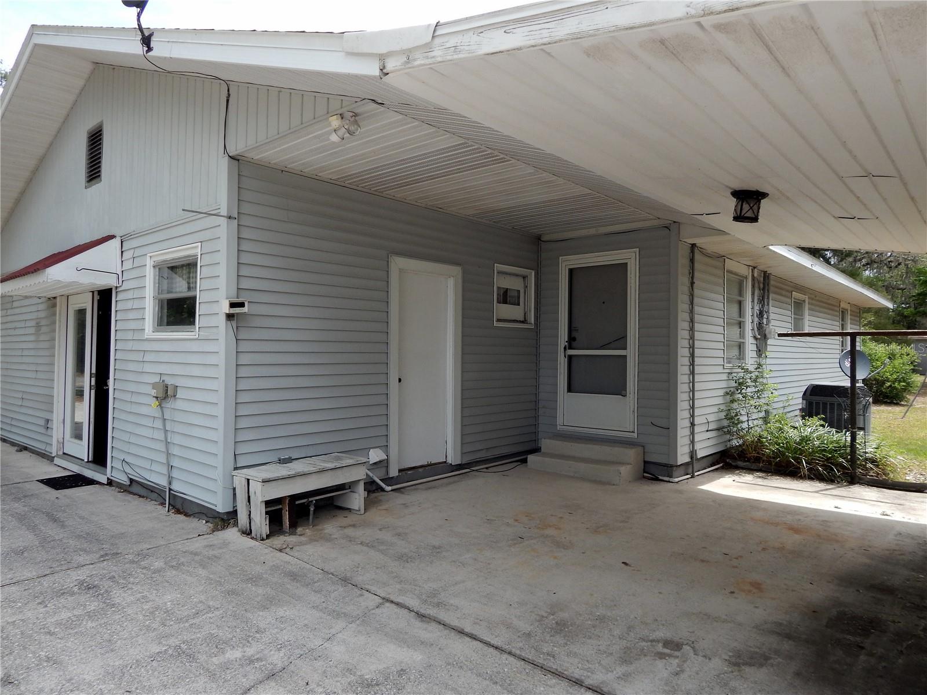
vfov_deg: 58.9
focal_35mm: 23
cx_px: 464
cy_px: 348
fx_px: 616
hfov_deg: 73.9
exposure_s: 1/800
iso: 125
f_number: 3
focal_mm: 4
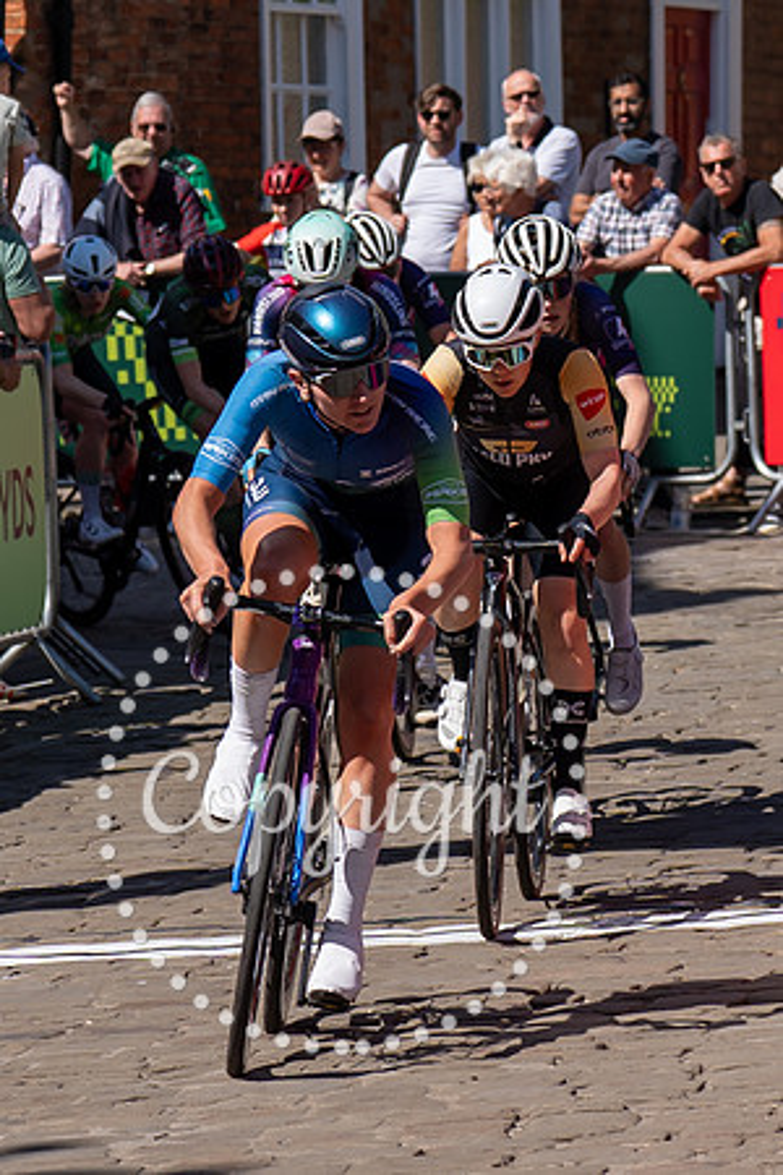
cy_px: 65
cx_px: 433
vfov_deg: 7.4
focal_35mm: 279
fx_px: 9093
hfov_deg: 4.9
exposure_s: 1/1250
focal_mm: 70
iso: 100
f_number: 4
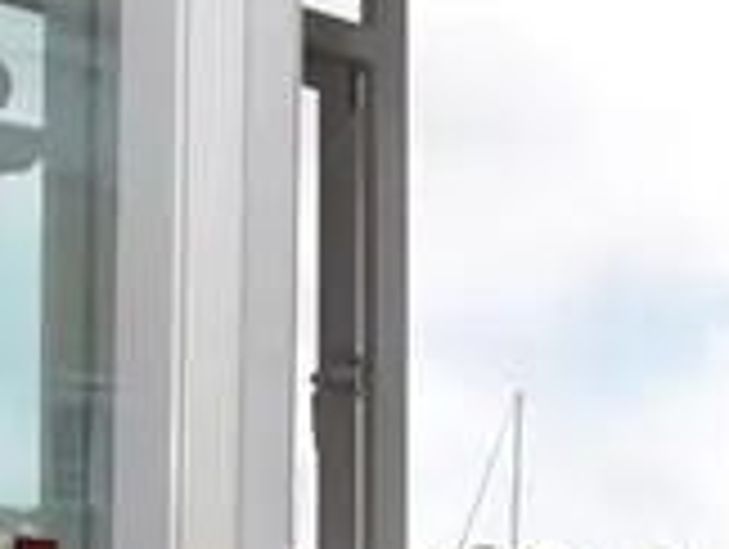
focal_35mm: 91
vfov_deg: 15.7
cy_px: 634
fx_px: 1919
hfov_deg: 16.1
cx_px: 1508
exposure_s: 1/200
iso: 100
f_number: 7.1
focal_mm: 10
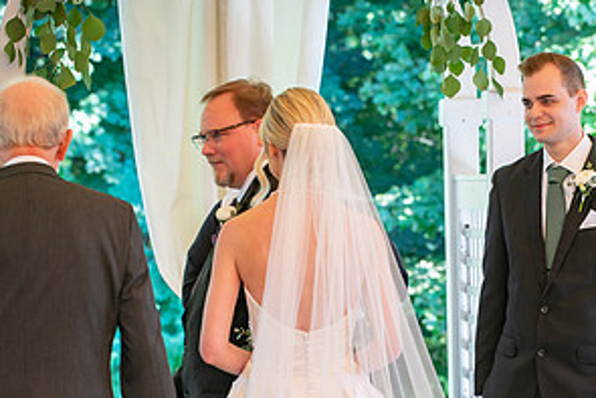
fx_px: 3395
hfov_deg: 10.0
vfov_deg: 6.7
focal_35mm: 205
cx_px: 442
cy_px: 331
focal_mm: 100
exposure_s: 1/160
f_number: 4.5
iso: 640
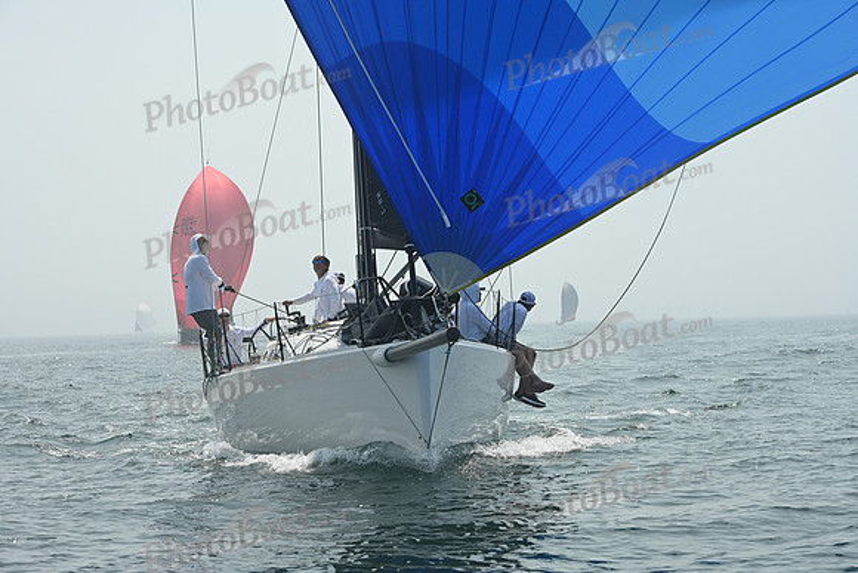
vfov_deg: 13.7
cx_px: 429
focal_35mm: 100
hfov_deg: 20.4
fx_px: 2384
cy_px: 286
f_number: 9
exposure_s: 1/1250
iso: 320
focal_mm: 100
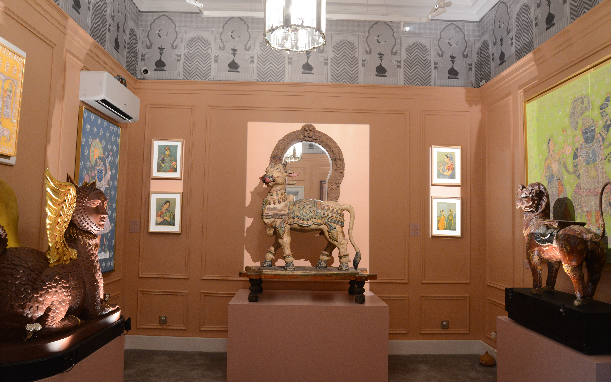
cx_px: 300
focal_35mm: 25
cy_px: 185
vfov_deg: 49.3
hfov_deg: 72.5
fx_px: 416
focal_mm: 24
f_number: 8
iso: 2500
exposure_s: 1/13
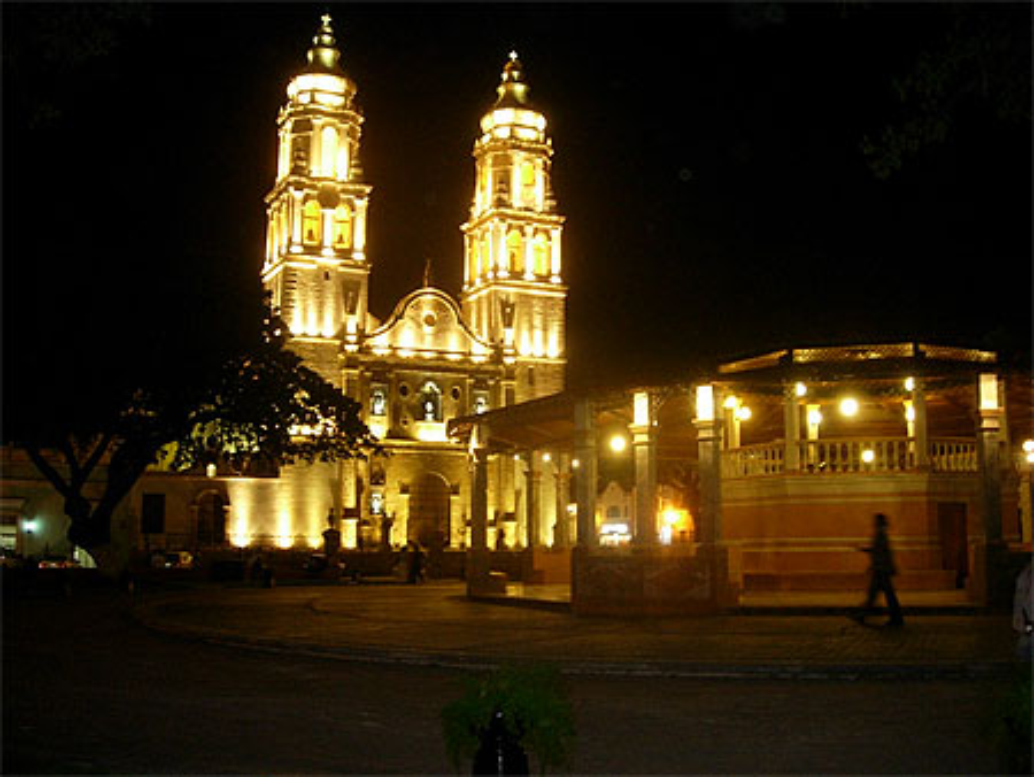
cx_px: 517
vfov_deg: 37.8
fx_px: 1136
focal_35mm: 38
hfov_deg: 49.0
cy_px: 388
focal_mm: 7.8
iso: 200
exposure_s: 1/6.1
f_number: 2.8
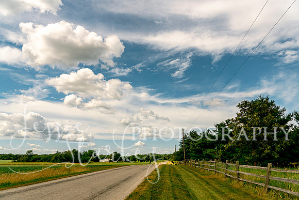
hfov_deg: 73.7
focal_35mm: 24
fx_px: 199
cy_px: 100
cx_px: 150
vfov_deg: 53.2
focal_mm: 16
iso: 160
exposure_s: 1/1250
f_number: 5.6
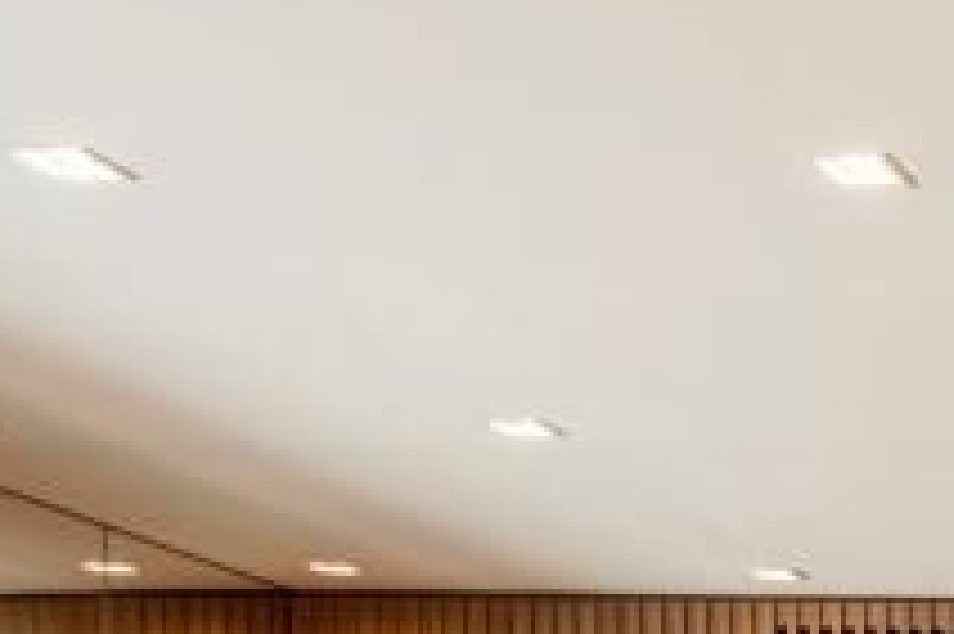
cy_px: 1113
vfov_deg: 14.1
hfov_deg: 18.6
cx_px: 1678
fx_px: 2304
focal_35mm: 87
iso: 100
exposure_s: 1/2
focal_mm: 18
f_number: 11
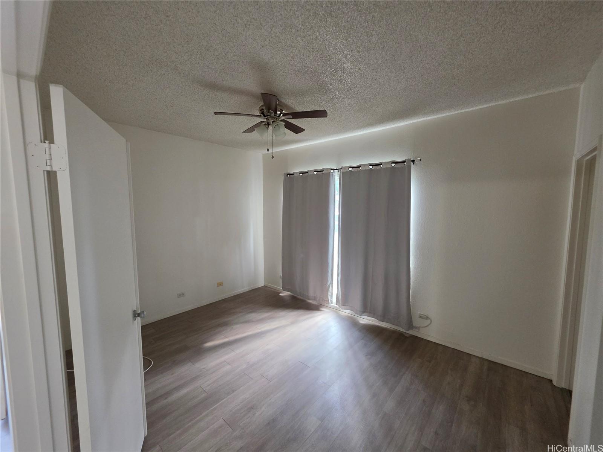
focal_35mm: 13
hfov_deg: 106.2
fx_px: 226
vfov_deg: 89.9
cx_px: 302
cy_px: 226
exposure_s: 1/60
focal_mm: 2.2
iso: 250
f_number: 1.9
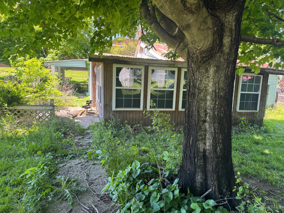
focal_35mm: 24
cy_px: 106
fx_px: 197
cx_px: 142
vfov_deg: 56.8
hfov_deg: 71.6
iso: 64
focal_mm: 6.76
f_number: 1.78
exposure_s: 1/197
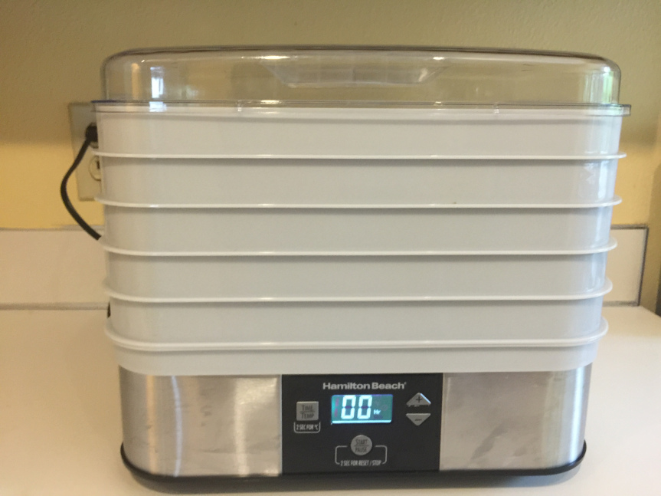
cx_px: 330
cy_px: 248
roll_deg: -1.8
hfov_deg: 61.7
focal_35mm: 29
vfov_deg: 48.2
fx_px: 554
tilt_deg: -11.9
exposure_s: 1/10
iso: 125
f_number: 2.2
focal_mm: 4.15
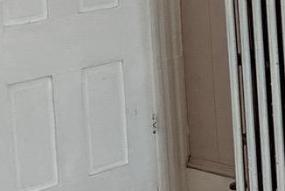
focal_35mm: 167
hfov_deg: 11.6
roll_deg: +2.5
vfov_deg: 8.1
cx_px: 479
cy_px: -78
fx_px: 1323
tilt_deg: -5.7
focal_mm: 4.25
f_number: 1.8
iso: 125
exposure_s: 1/122
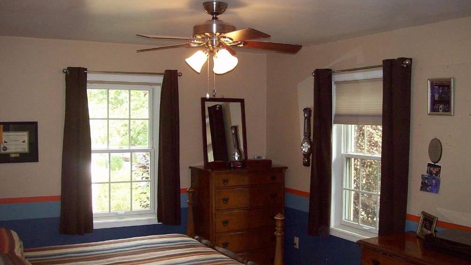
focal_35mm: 40
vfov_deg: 29.7
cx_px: 236
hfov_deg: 50.5
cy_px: 133
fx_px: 500
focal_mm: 6
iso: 140
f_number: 2.7
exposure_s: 1/64
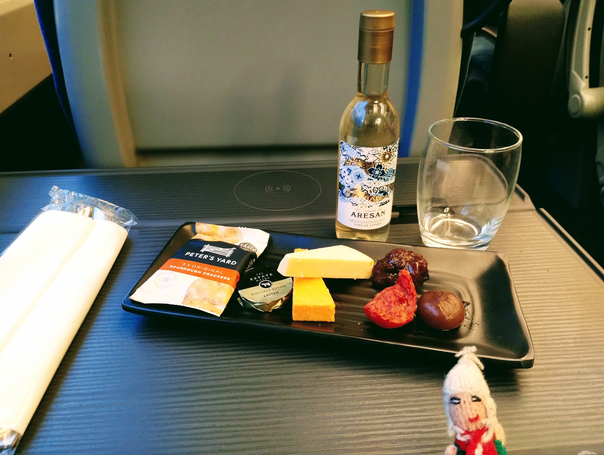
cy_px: 228
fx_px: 489
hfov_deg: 63.4
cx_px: 302
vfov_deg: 49.9
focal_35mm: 28
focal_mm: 4.27
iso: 1009
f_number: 1.8
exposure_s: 1/25
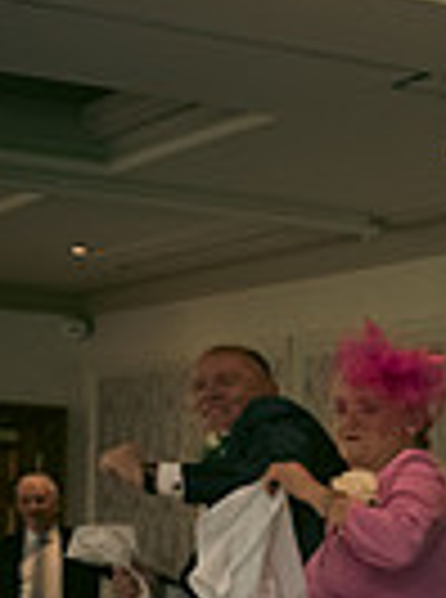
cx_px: 1302
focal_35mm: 122
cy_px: 609
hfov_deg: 9.6
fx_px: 2106
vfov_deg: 15.9
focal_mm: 29
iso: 800
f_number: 3.5
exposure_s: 1/160
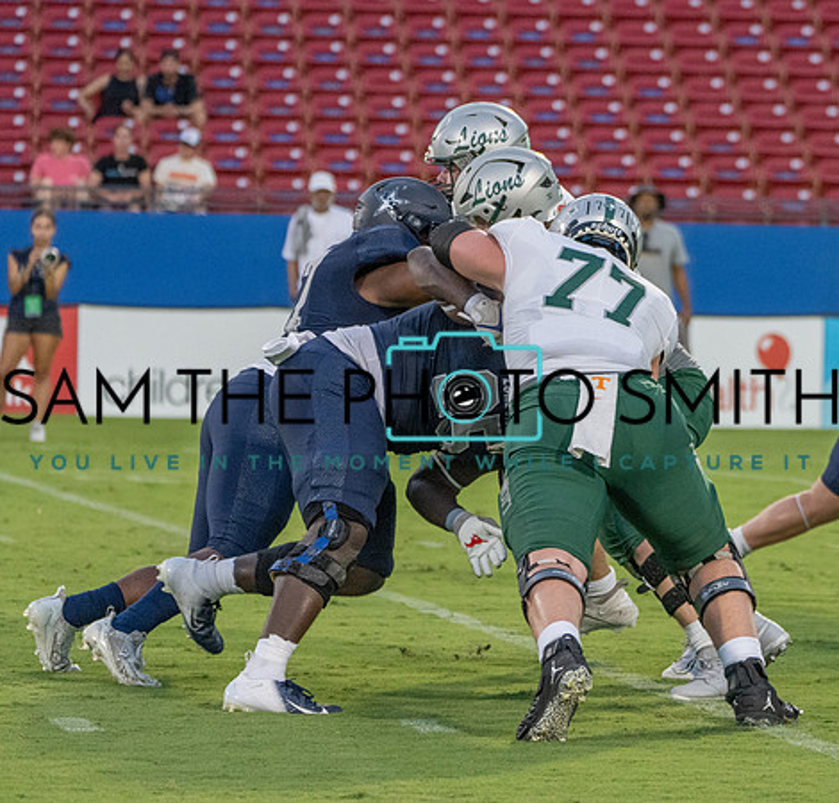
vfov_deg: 5.9
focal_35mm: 292
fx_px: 7845
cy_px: 390
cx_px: 725
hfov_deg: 6.1
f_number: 5.6
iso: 5000
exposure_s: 1/1000
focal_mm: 189
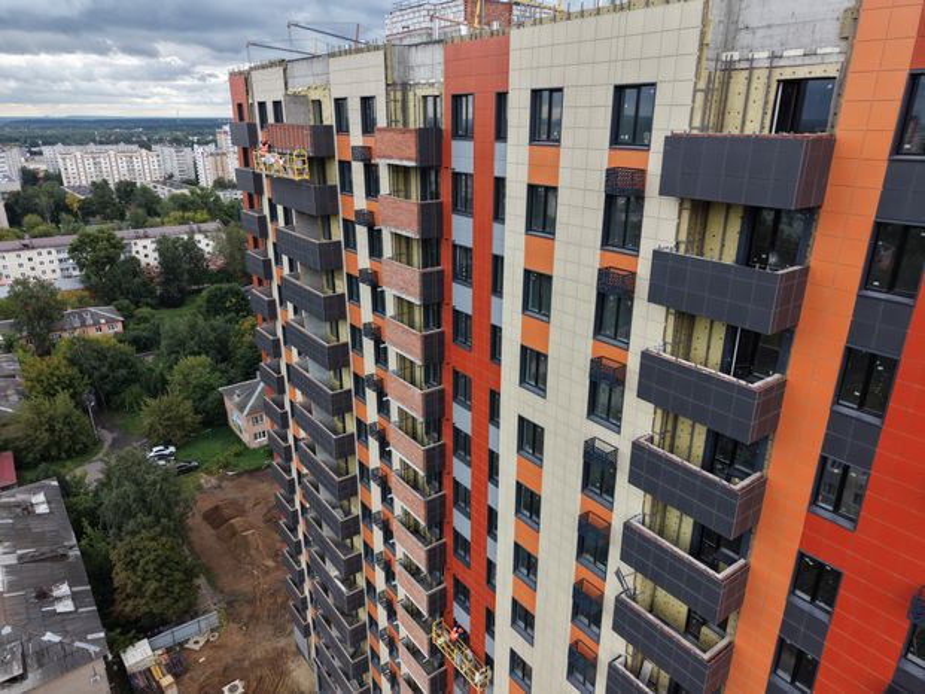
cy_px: 347
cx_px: 462
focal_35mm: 24
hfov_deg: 71.6
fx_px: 641
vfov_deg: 56.8
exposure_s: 1/160
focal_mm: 8.67
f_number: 1.8
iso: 150
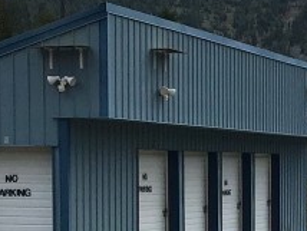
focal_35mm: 148
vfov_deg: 10.0
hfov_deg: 12.9
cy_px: 220
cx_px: 406
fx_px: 1314
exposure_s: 1/1538
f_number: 2.4
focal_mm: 3.3
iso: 25
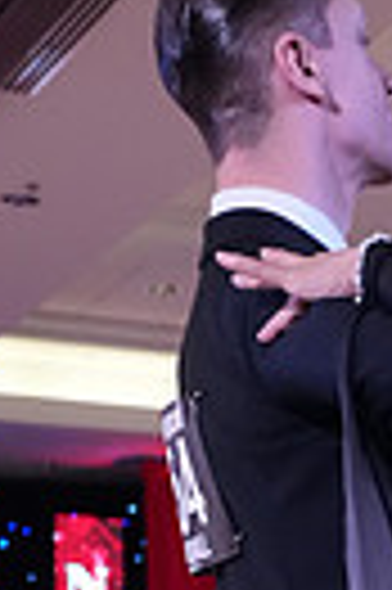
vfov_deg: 13.3
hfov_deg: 9.3
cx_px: 624
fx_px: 2325
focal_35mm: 142
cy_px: 995
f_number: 5
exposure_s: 1/250
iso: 3200
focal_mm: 32
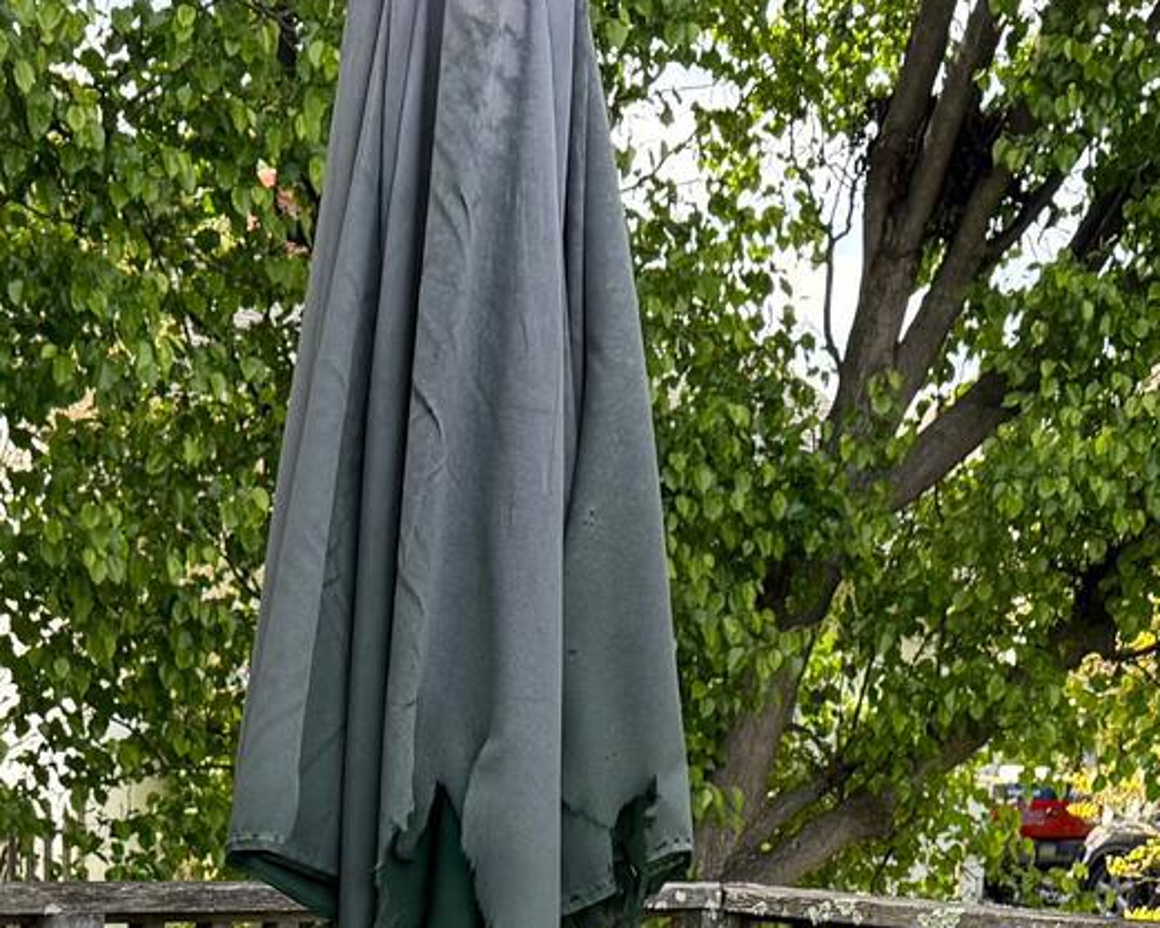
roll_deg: -3.2
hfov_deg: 20.7
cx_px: 392
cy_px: 1629
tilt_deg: -16.7
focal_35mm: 92
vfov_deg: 14.8
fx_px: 3159
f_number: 1.78
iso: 100
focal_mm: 6.76
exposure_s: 1/765
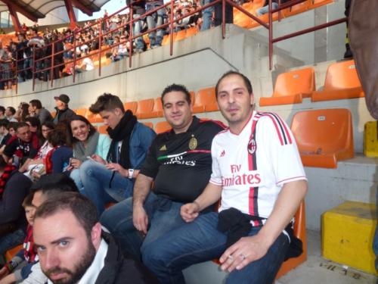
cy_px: 142
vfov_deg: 56.8
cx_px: 189
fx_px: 262
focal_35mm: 24
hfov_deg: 71.6
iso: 100
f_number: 3.3
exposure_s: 1/200
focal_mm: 4.3
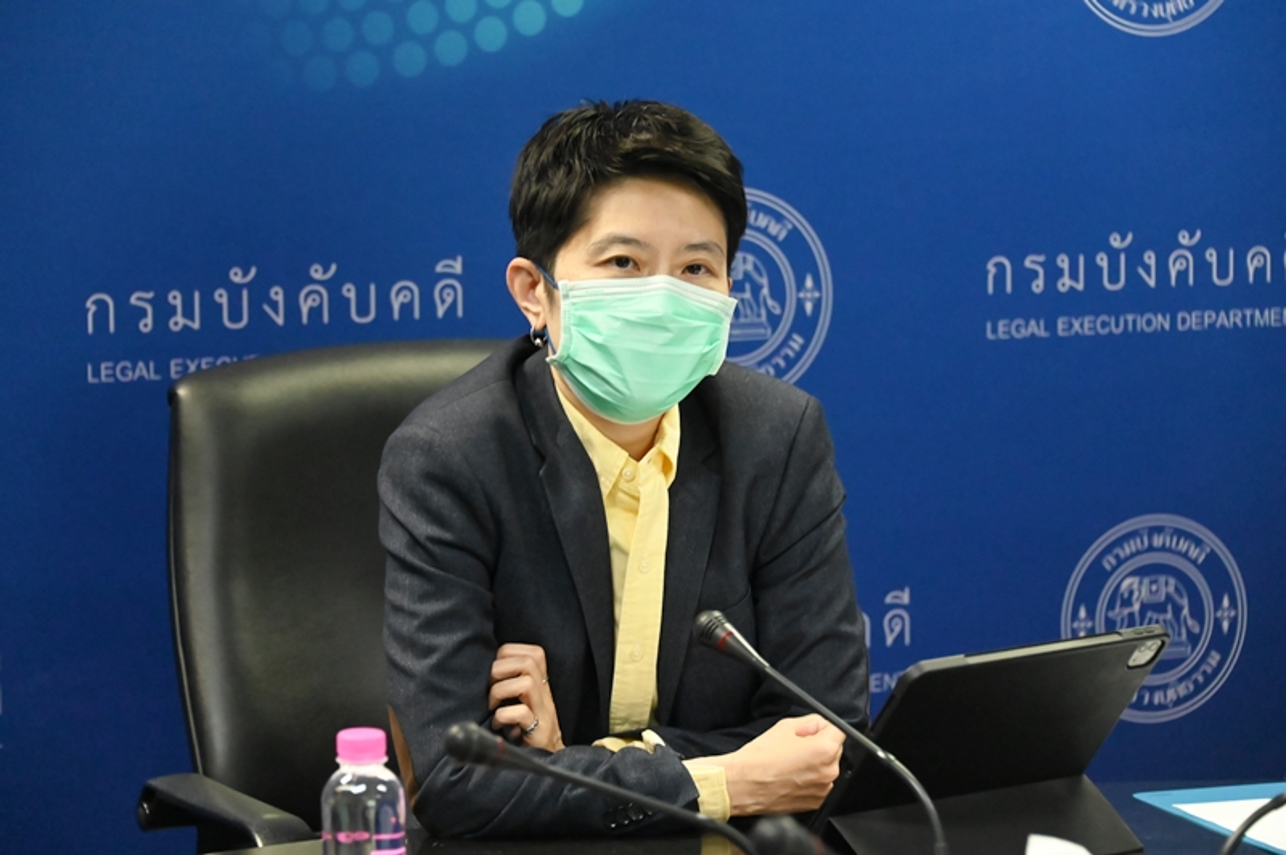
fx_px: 4818
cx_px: 643
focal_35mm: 135
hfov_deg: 15.2
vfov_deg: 10.1
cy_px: 428
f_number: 5.6
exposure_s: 1/160
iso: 12800
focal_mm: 135
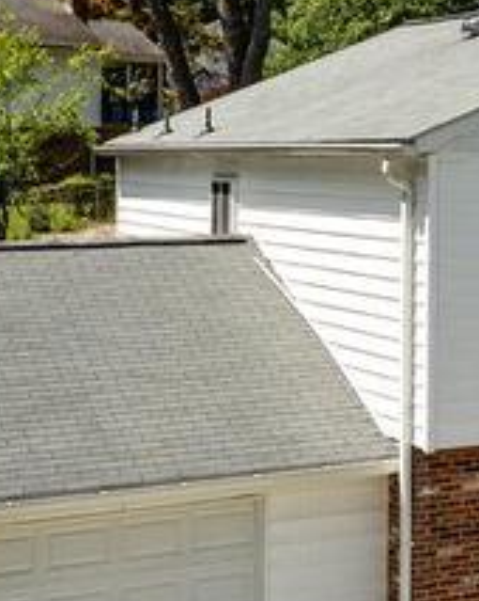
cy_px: 542
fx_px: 1579
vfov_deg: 21.1
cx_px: 772
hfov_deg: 15.5
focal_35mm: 89
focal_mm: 14
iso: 200
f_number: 8
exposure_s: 1/350
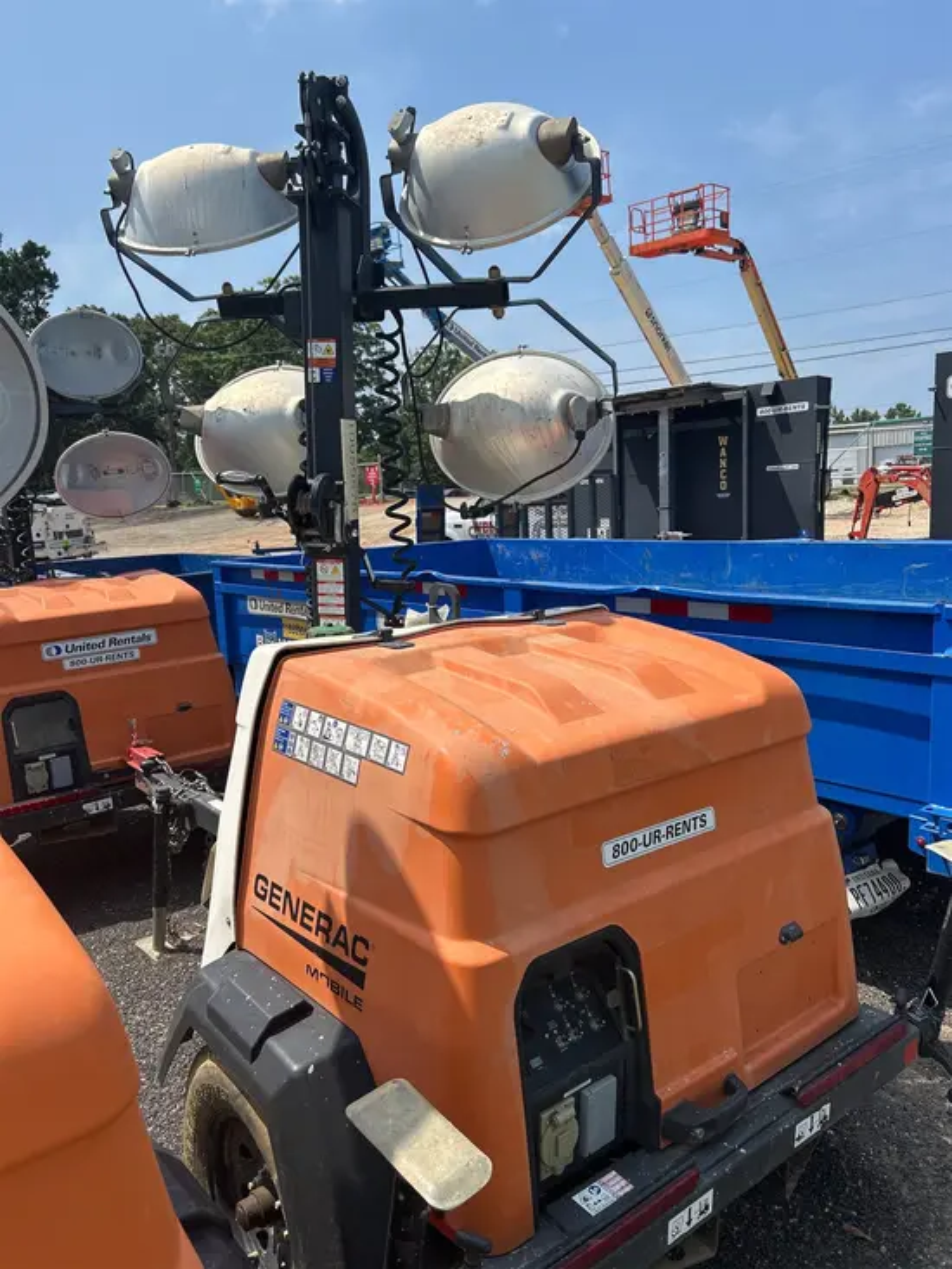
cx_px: 476
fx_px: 953
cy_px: 634
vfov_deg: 67.3
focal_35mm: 26
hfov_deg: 53.1
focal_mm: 5.7
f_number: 1.5
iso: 50
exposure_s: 1/4444
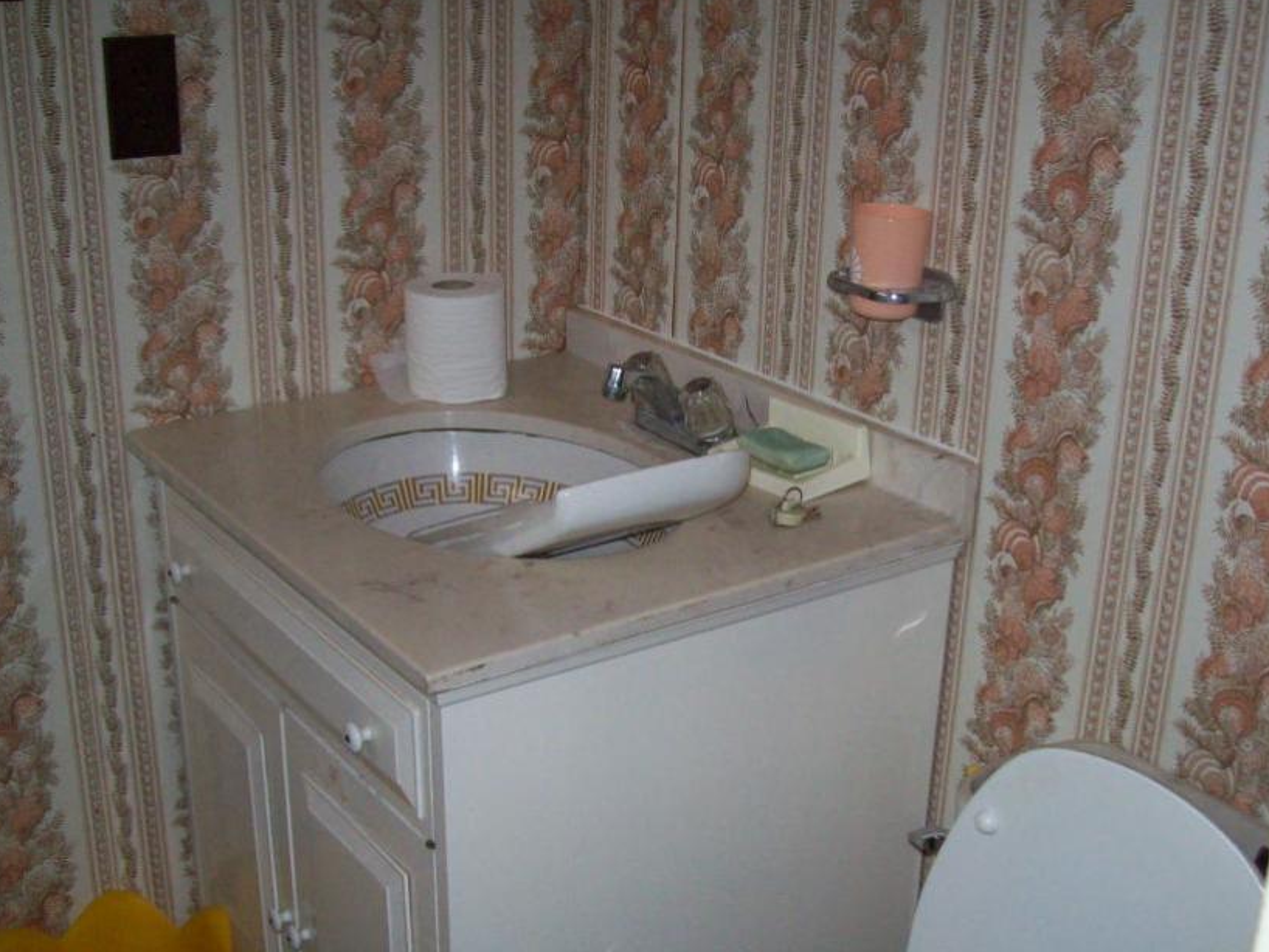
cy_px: 532
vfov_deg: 32.2
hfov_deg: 42.1
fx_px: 1650
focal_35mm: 45
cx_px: 638
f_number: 2.7
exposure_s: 1/64
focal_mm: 6
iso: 200
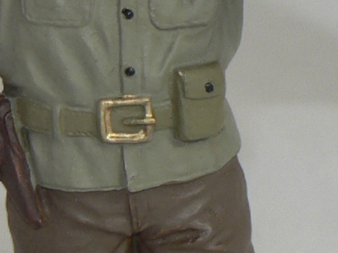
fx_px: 5154
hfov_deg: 3.8
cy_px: 97
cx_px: 144
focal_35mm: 528
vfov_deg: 2.8
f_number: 3.2
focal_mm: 15.5
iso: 80
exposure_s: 1/60
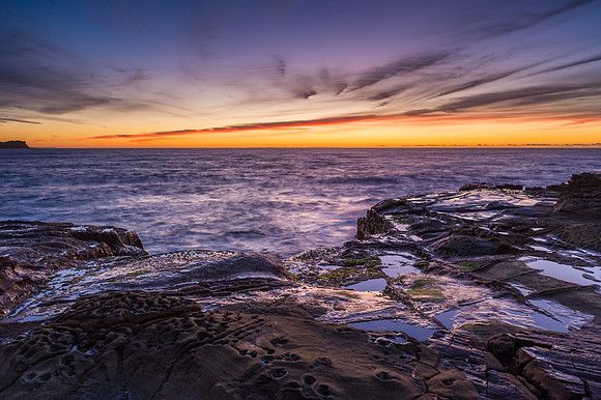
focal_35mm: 24
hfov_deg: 73.1
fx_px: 405
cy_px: 200
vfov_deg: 52.5
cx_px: 301
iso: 200
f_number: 11
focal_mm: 24
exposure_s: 1.6
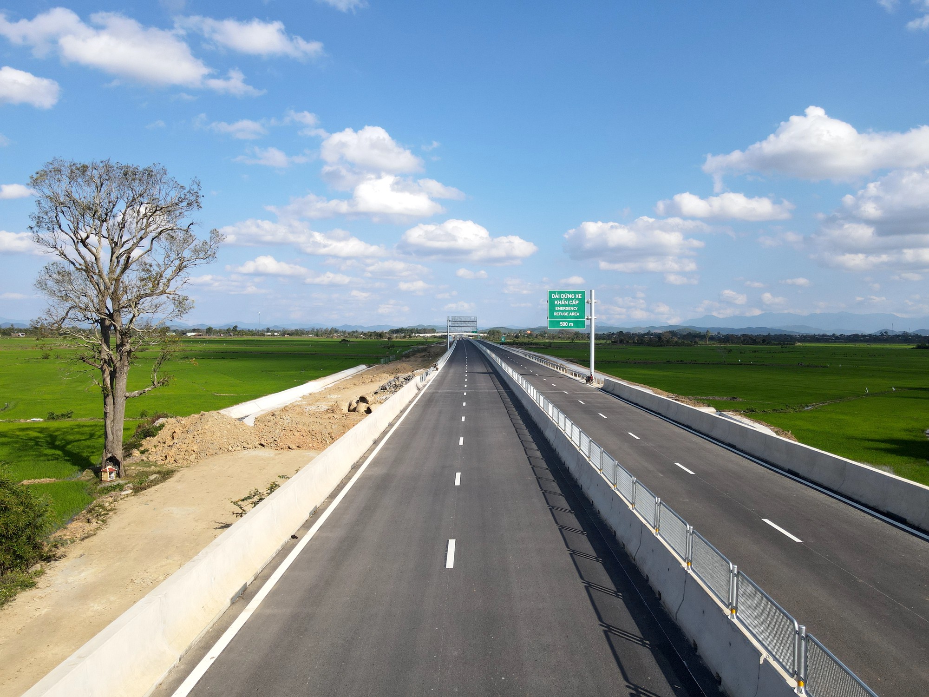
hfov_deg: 71.6
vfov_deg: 56.8
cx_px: 464
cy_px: 348
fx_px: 644
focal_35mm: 24
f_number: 2.8
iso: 100
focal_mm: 4.5
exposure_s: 1/800
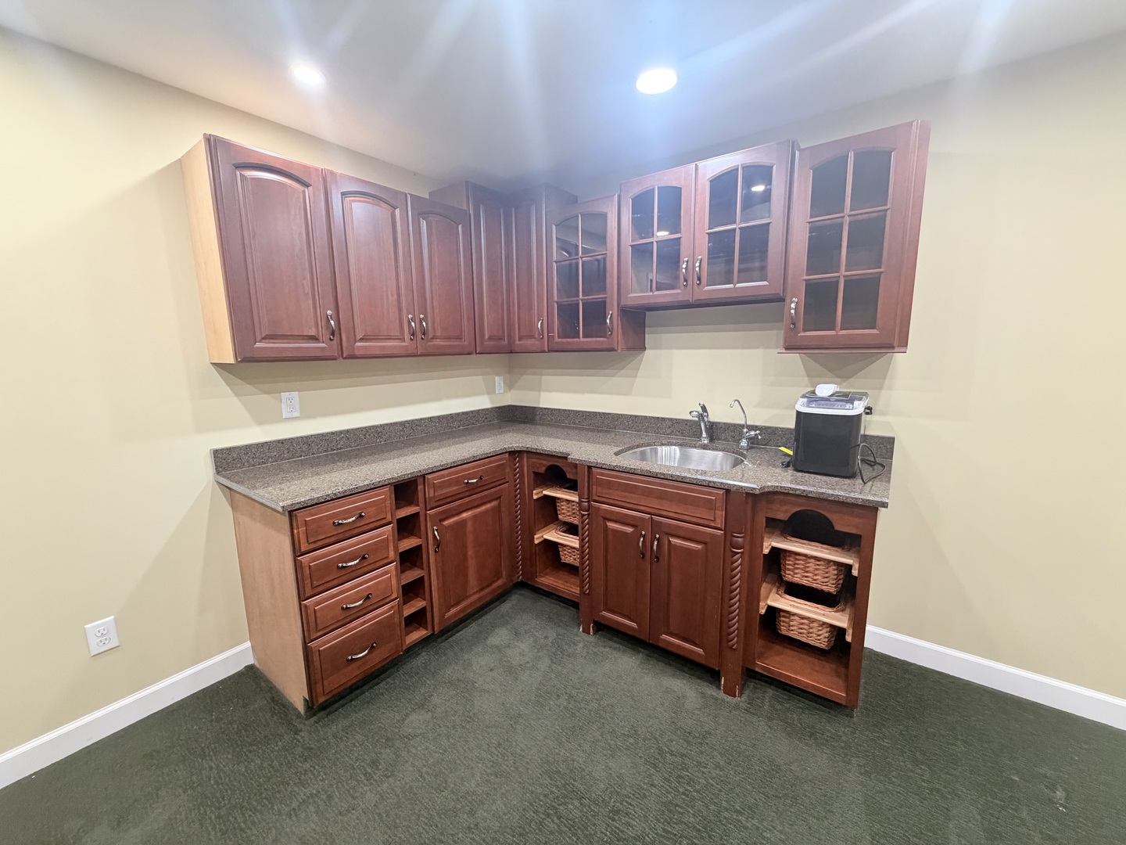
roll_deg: +1.5
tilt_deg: -9.9
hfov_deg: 102.1
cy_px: 422
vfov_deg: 85.7
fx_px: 455
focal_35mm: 14
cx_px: 563
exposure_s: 1/60
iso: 320
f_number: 2.2
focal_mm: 2.22
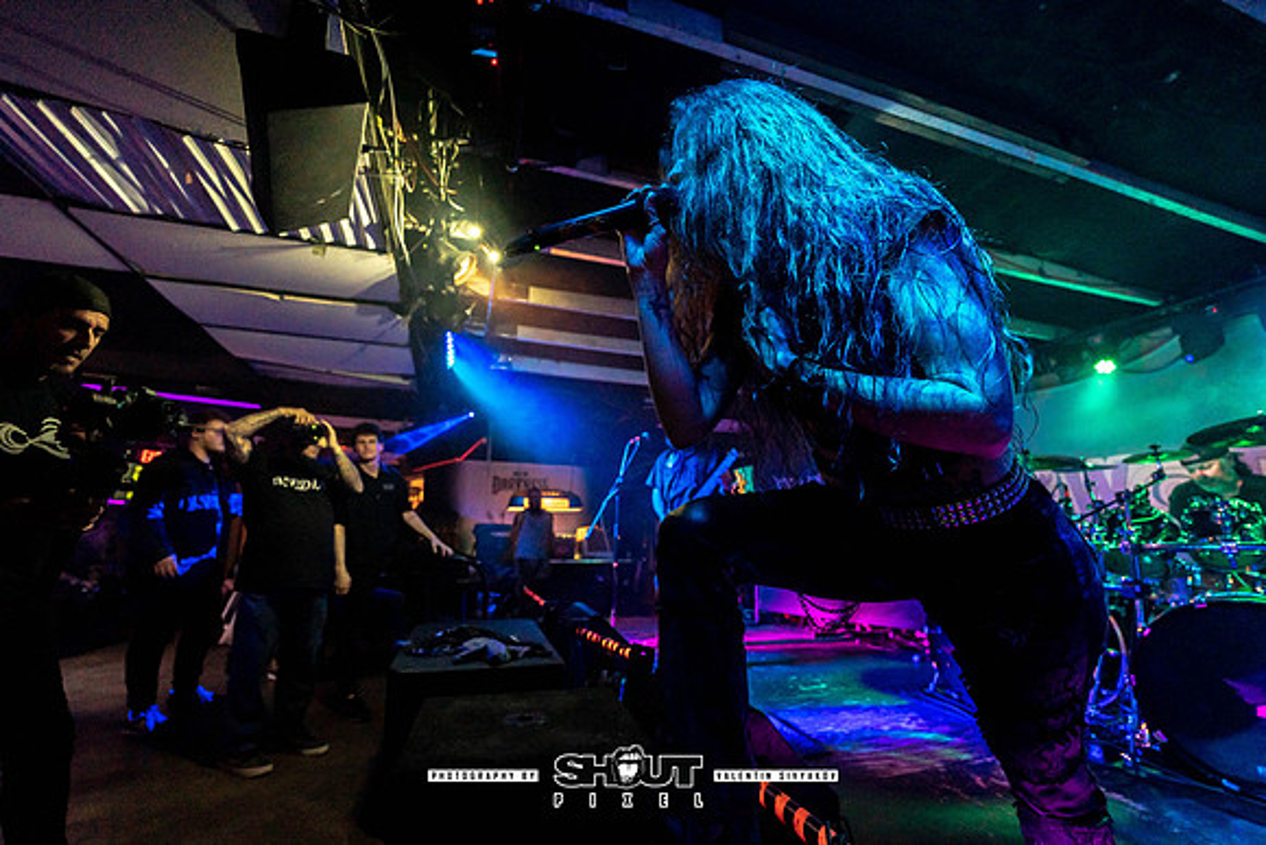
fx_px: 492
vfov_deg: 81.2
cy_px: 422
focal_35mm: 14
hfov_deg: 104.2
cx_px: 633
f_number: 3.2
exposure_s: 1/250
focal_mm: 14
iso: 2500
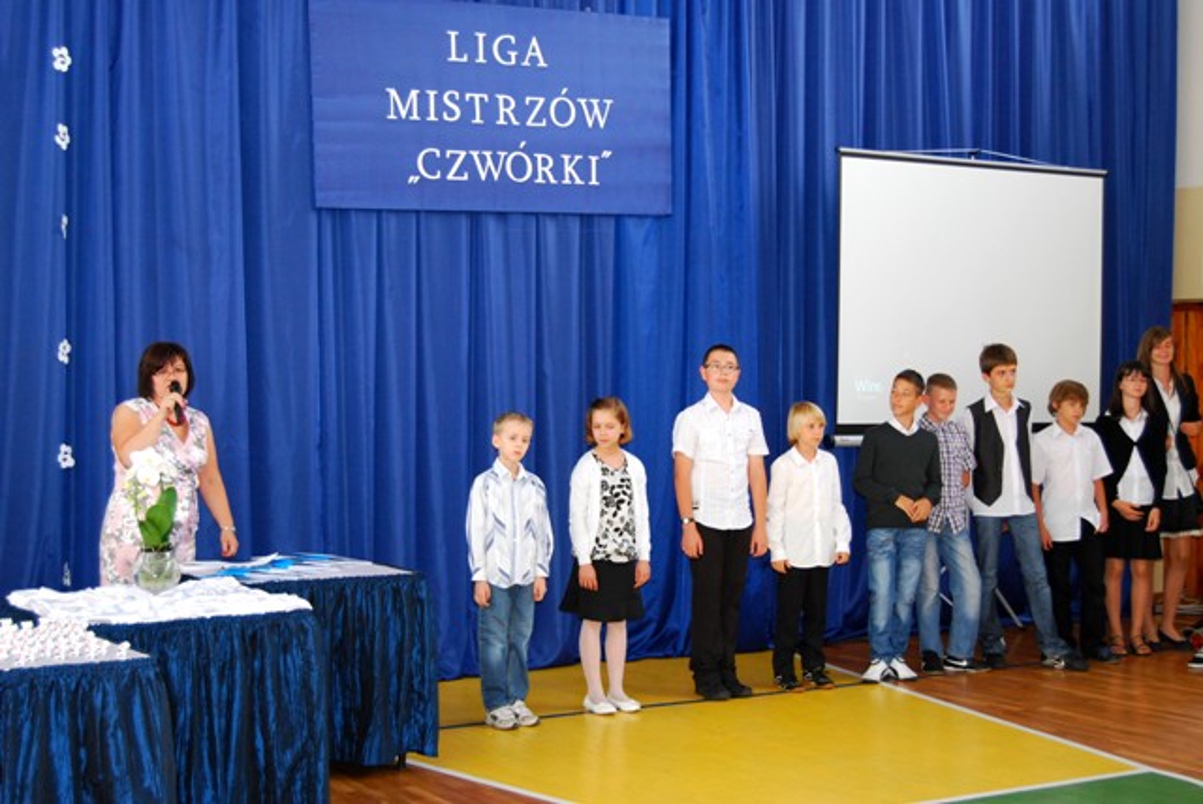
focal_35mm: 57
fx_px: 1906
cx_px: 602
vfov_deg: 23.8
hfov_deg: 35.0
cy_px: 402
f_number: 4.8
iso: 560
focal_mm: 38
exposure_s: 1/60
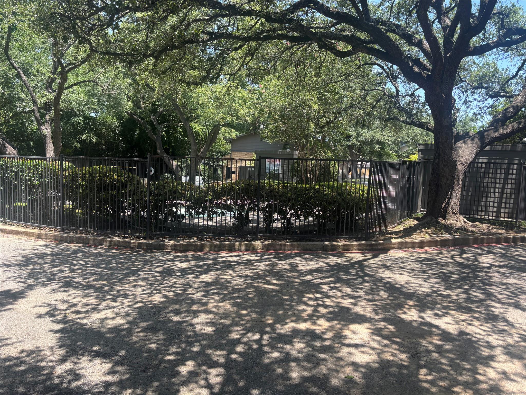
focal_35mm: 26
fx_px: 395
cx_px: 263
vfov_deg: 53.1
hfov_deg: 67.3
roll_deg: -2.7
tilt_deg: -3.9
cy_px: 198
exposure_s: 1/637
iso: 50
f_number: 1.6
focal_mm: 5.96
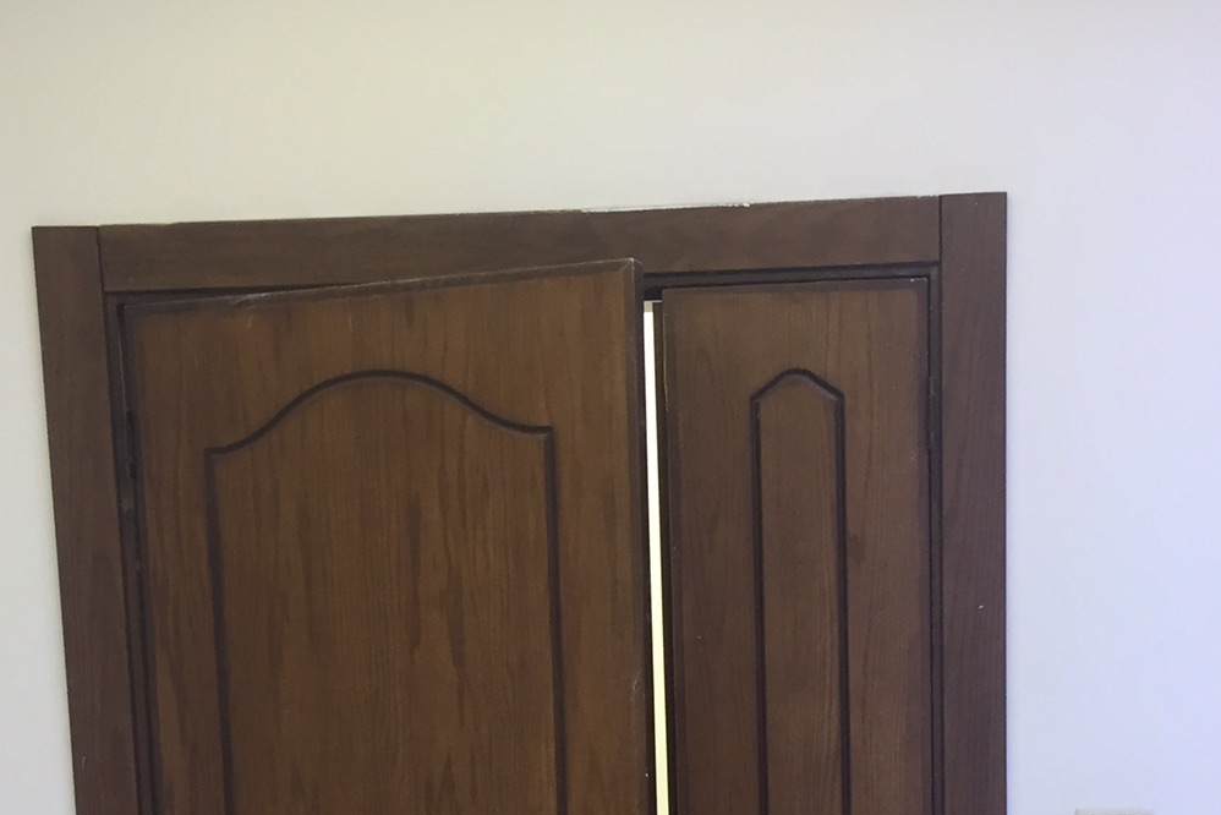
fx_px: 1968
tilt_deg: -8.1
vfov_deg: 22.0
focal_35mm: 58
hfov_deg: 34.5
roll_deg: +1.5
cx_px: 625
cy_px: 919
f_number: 2.2
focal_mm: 4.15
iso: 125
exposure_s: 1/33
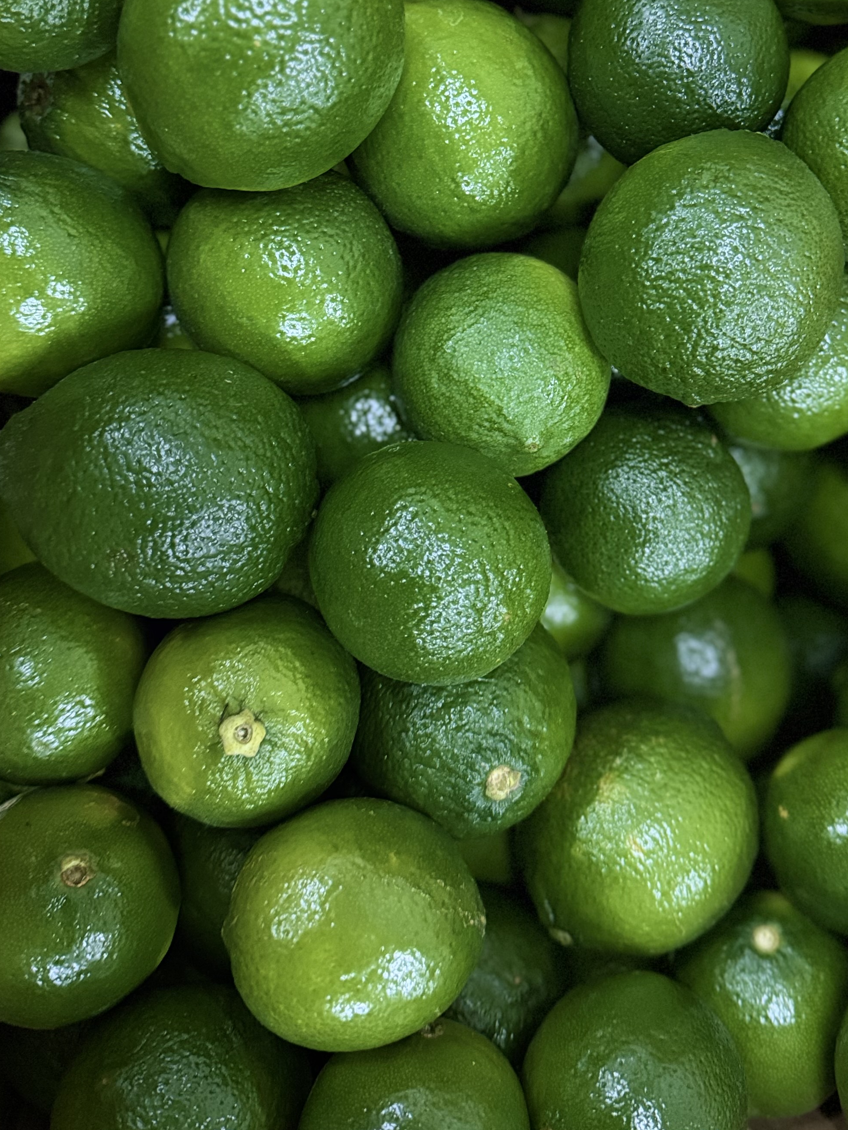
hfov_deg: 38.5
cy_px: 375
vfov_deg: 49.3
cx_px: 520
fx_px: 1208
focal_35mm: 37
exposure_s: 1/60
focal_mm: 6.76
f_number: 1.78
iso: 800
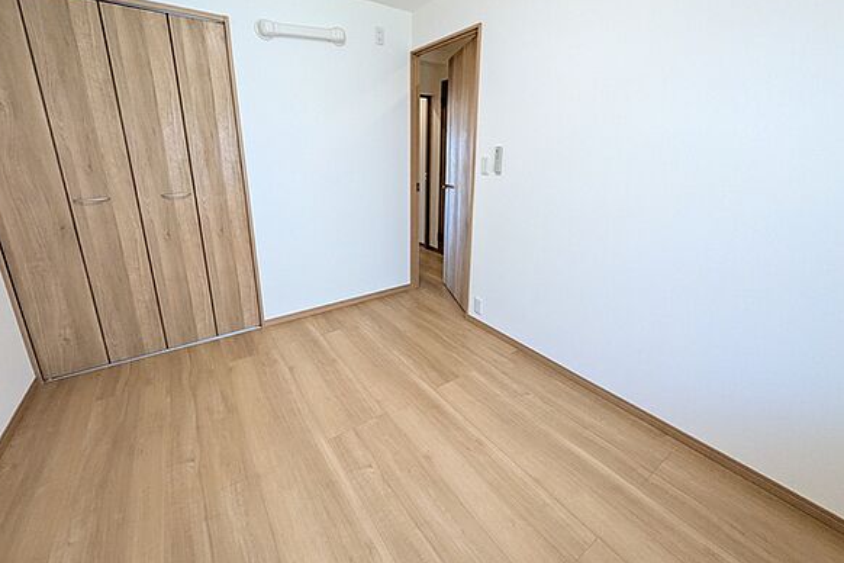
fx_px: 352
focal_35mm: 15
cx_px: 412
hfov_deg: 100.4
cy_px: 242
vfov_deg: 76.9
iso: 165
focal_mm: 1.83
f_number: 2.2
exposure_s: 1/120
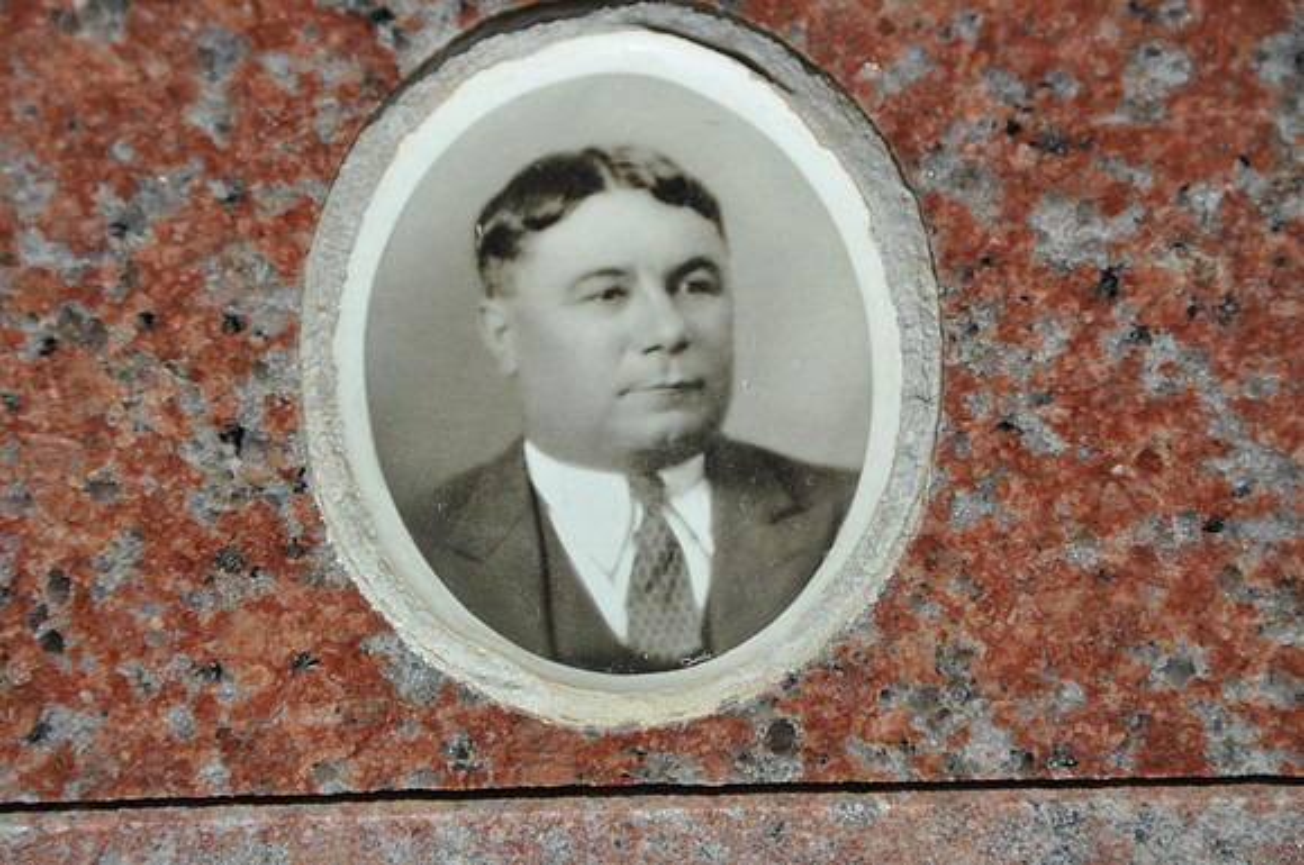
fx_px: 5697
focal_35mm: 158
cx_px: 652
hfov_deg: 13.1
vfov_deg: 8.7
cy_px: 432
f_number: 9
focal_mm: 105
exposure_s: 1/320
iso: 200
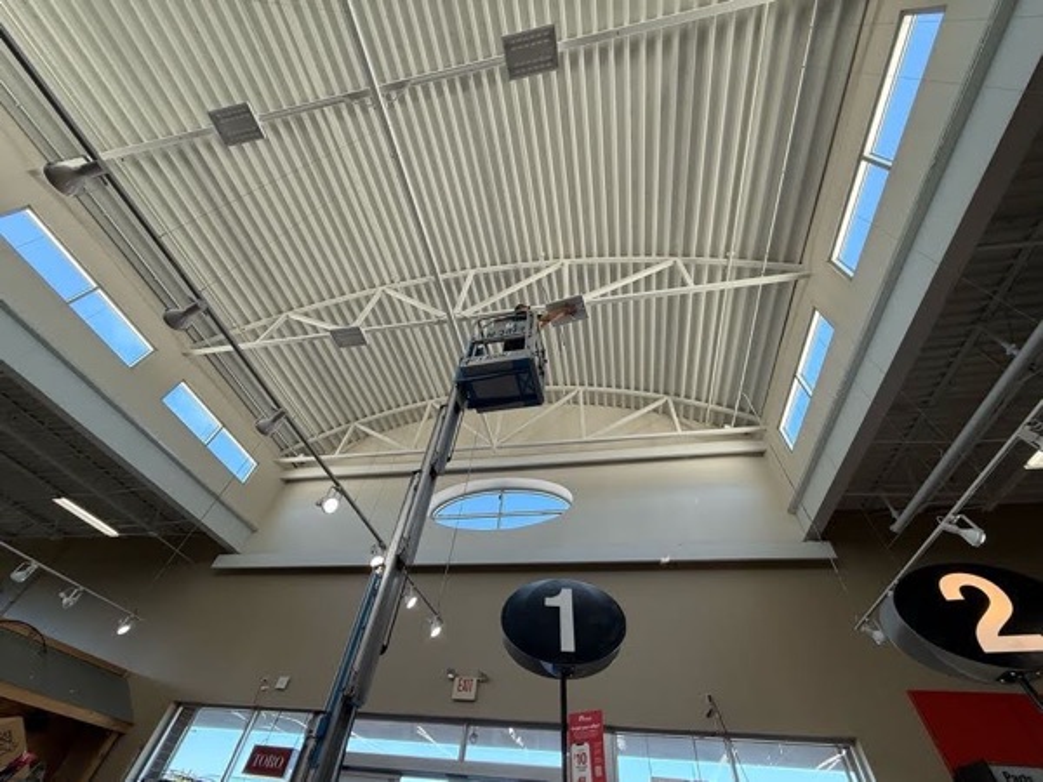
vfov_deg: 85.7
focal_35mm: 14
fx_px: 422
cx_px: 522
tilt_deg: +47.6
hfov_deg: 102.1
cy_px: 391
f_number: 2.2
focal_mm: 2.22
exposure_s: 1/165
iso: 64
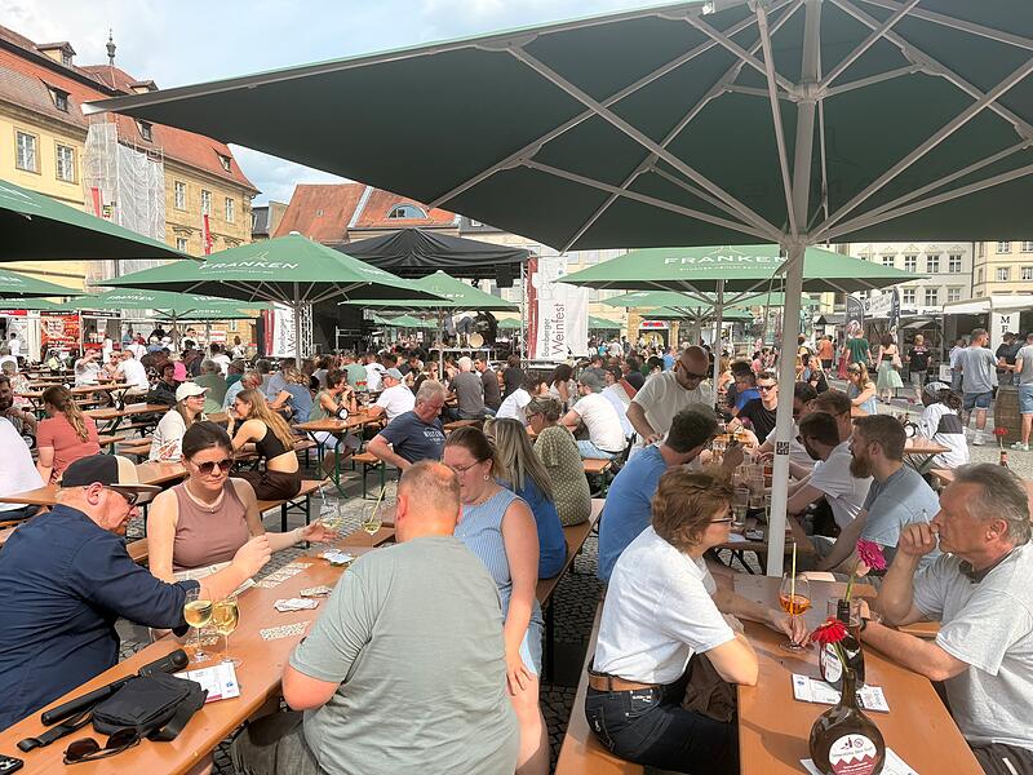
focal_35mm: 24
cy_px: 388
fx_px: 716
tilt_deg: -3.1
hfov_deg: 71.6
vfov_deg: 56.8
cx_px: 516
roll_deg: +0.7
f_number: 1.78
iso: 80
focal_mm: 6.76
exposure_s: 1/1727
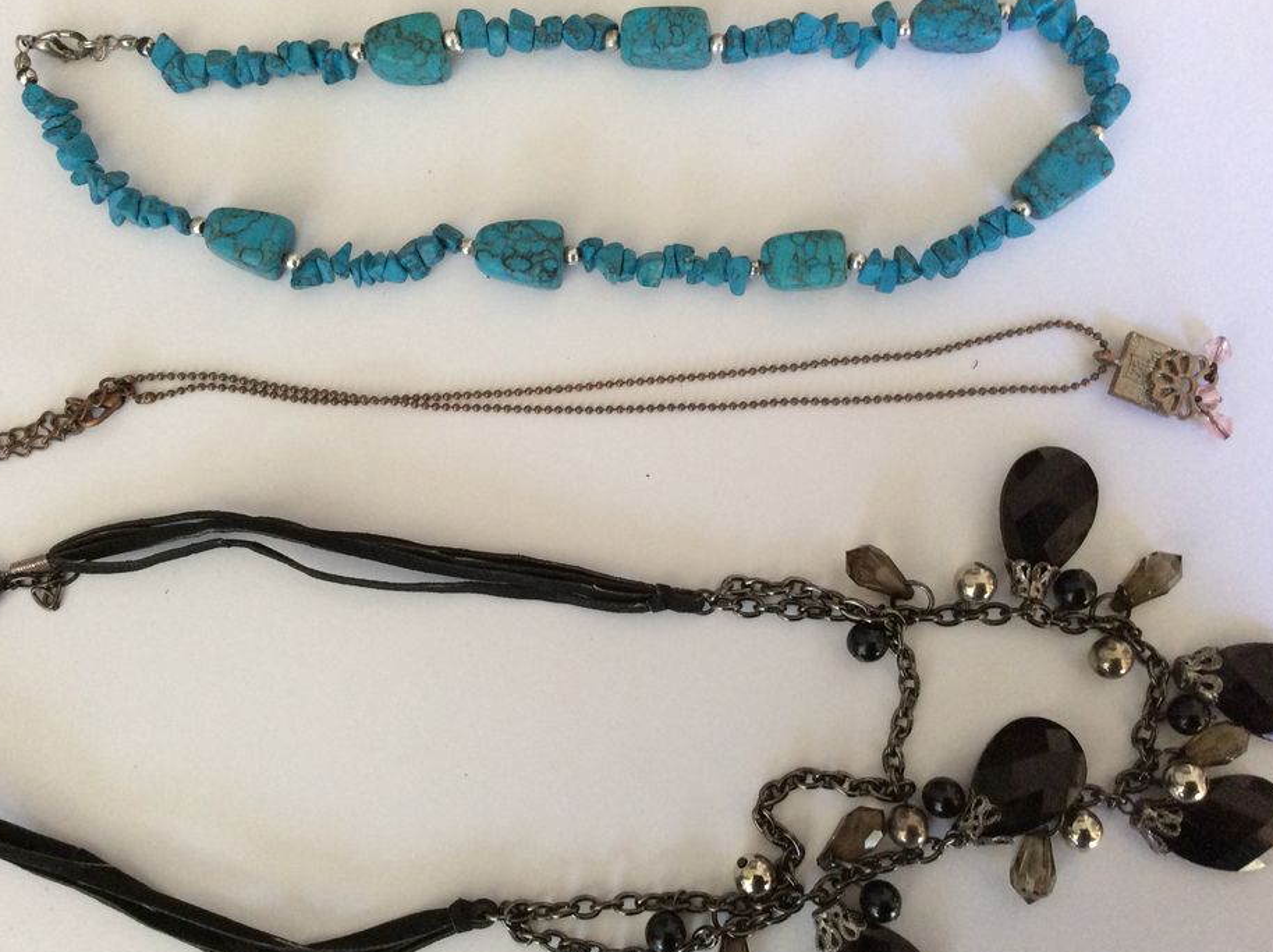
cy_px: 490
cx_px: 585
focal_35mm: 35
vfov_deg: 40.6
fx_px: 1285
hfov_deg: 52.6
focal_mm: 3.3
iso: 125
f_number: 2.4
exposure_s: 1/25
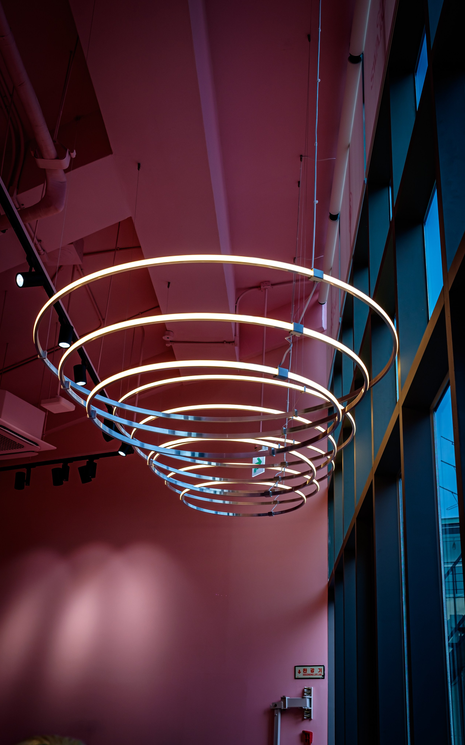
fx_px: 730
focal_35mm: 36
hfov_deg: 35.3
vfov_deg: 54.0
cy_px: 373
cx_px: 234
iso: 200
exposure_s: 1/125
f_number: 5.6
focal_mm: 23
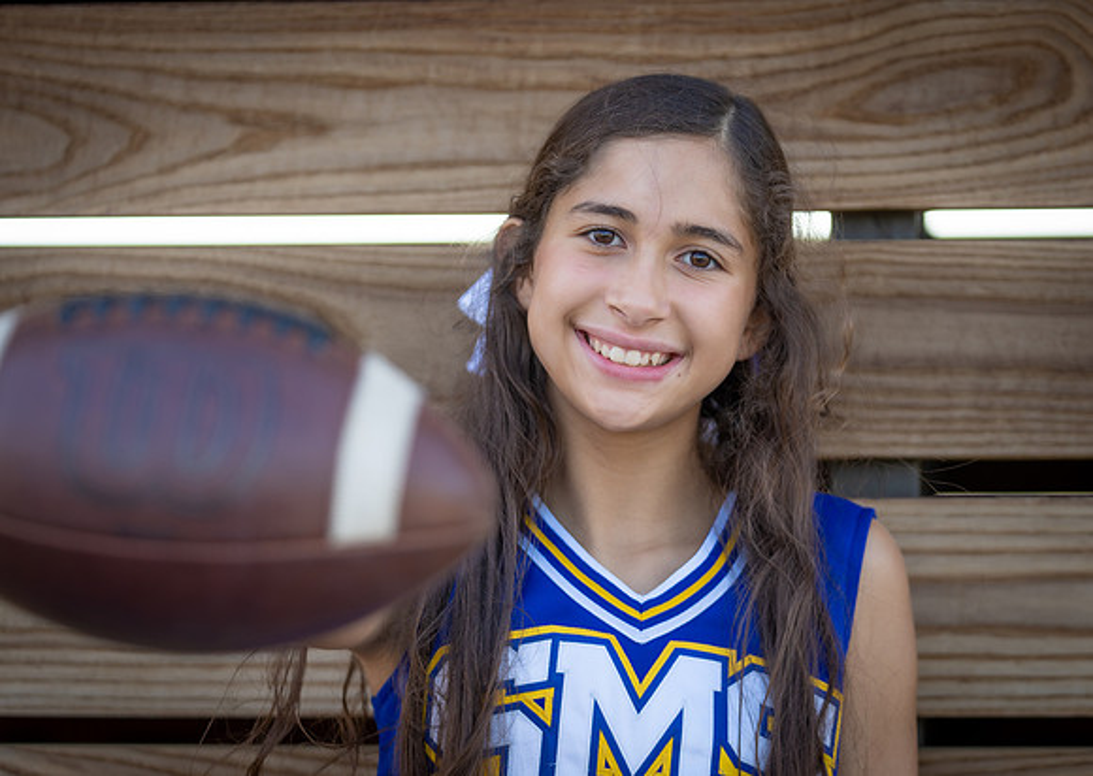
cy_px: 361
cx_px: 623
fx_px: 3403
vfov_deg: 13.0
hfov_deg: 18.2
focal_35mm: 110
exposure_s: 1/320
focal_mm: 96
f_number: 2.8
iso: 125
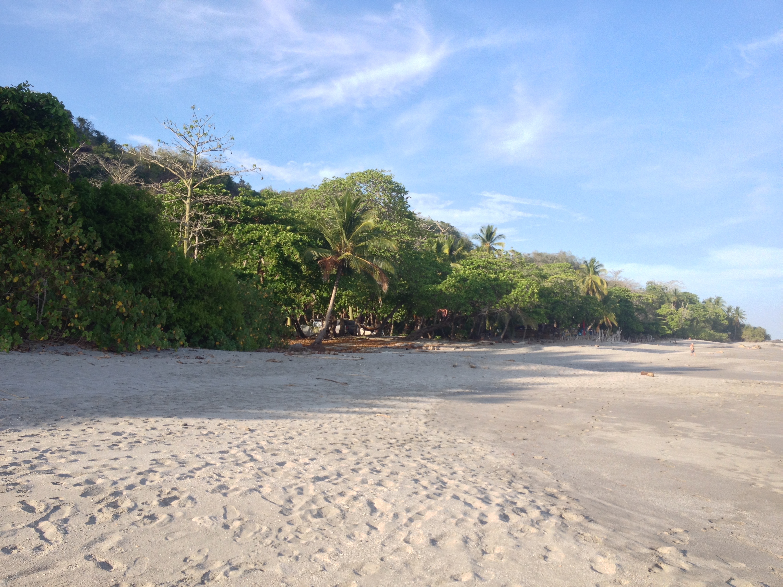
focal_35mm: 35
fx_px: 792
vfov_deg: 40.7
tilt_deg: +0.9
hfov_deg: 52.6
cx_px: 392
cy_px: 294
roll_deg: +1.5
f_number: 2.4
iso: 50
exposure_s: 1/620
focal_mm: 4.28
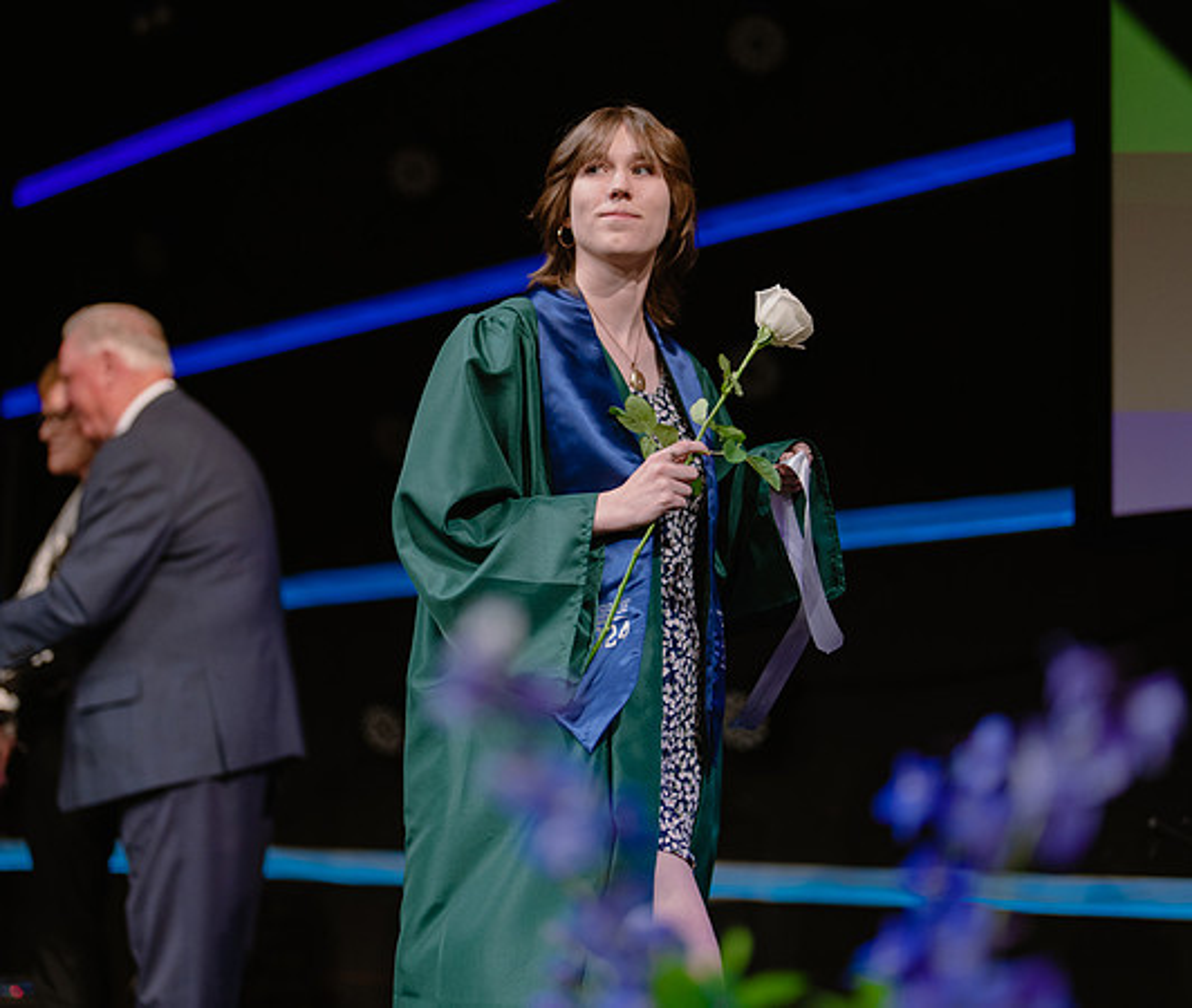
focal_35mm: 64
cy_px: 459
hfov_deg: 29.0
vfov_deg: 24.7
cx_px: 550
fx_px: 2302
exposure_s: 1/320
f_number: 1.2
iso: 640
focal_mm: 50
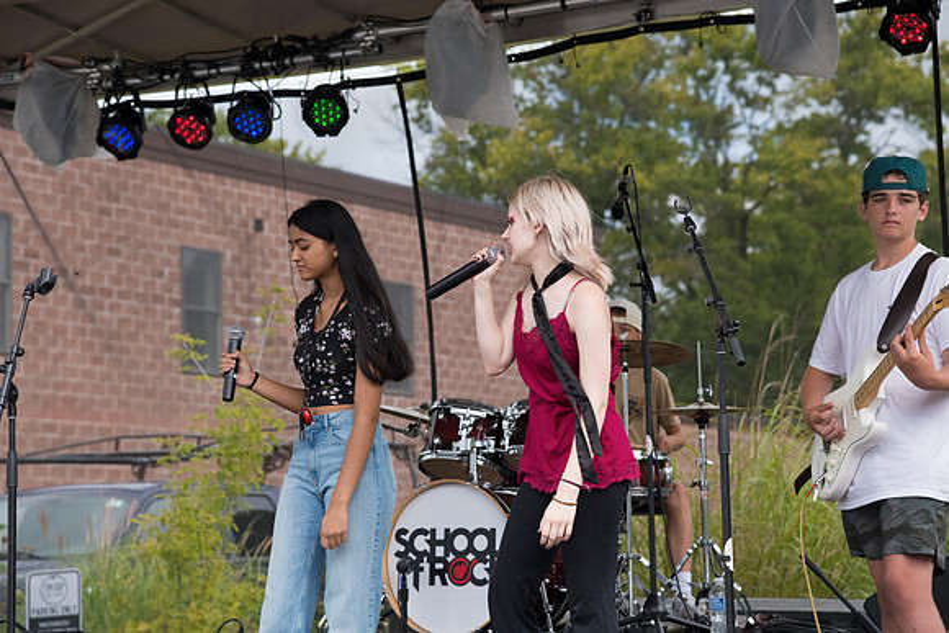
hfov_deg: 18.6
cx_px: 474
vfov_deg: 12.5
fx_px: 2900
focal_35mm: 110
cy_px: 316
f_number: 6.3
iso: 1400
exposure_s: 1/2000
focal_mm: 110
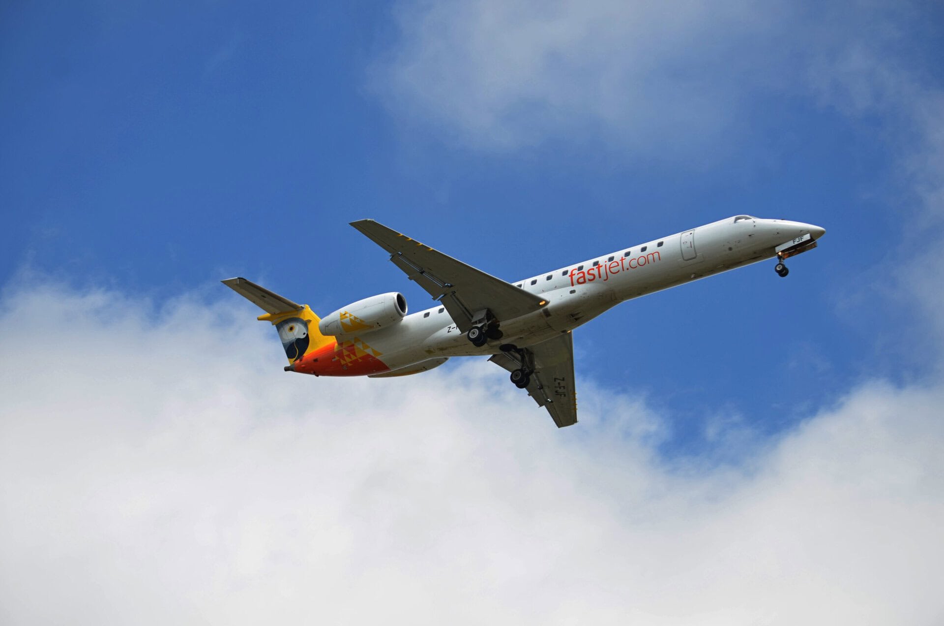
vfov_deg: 4.7
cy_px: 313
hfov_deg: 7.1
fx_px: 7655
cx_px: 472
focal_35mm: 292
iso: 100
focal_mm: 195
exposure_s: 1/640
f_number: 6.3
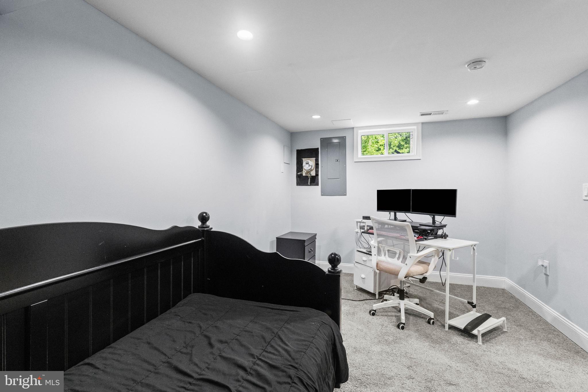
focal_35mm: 16
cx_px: 294
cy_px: 196
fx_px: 261
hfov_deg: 96.8
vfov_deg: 73.7
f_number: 8
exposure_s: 1/15
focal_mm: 16
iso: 2500
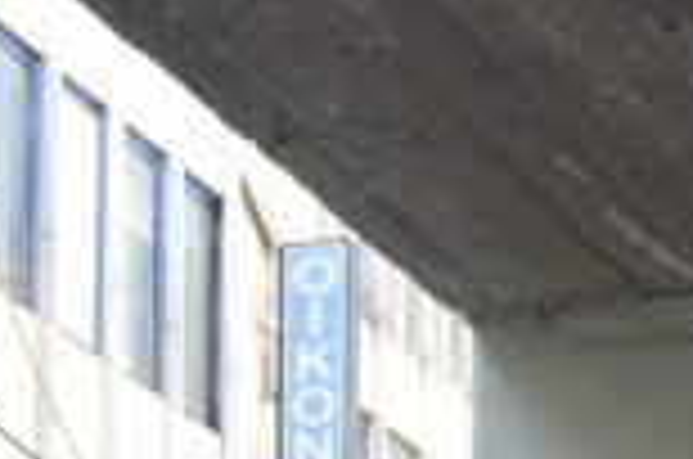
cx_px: 976
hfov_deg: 10.0
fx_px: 3842
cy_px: 1388
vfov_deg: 6.3
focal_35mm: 200
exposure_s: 1/160
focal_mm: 20
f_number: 6.3
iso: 400
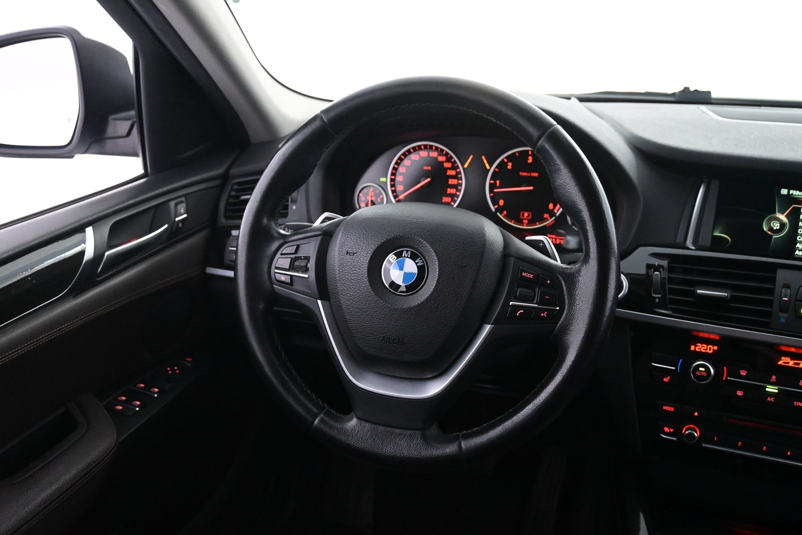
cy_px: 268
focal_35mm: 34
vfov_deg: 38.4
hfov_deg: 55.1
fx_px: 769
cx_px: 401
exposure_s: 1/60
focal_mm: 23
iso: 4000
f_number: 4.2
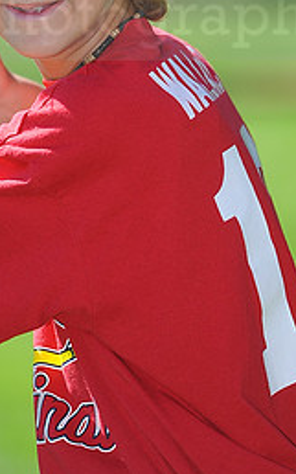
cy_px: 2
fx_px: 5918
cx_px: 101
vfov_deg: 4.6
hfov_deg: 2.9
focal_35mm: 458
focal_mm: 200
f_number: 4.5
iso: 200
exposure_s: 1/800
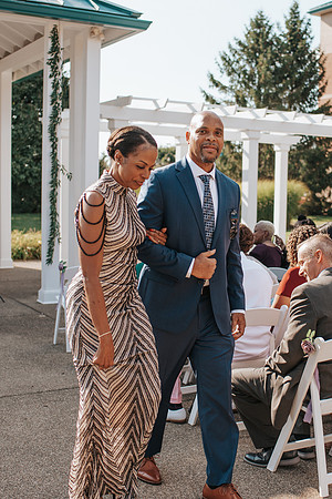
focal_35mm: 52
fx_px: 726
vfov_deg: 37.9
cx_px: 227
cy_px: 250
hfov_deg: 25.6
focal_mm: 35
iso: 110
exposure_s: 1/1250
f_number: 2.8
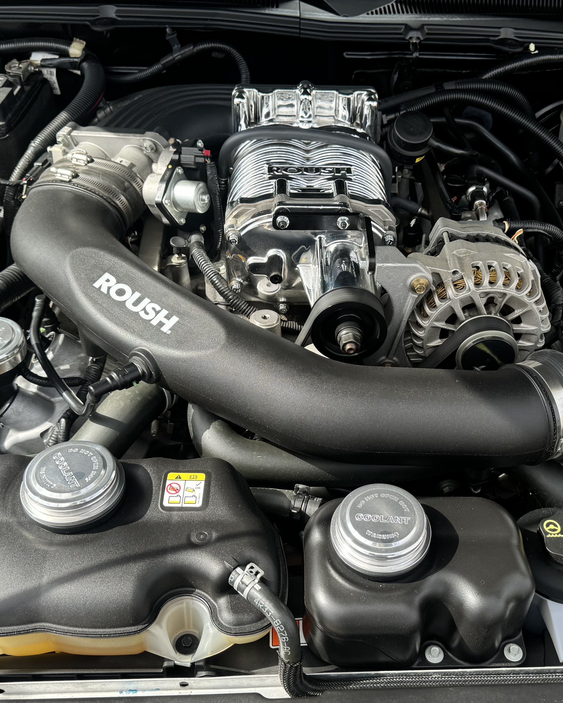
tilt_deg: -45.5
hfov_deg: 38.1
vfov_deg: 46.8
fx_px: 812
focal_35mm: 39
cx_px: 342
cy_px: 385
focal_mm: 6.76
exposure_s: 1/723
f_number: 1.78
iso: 80
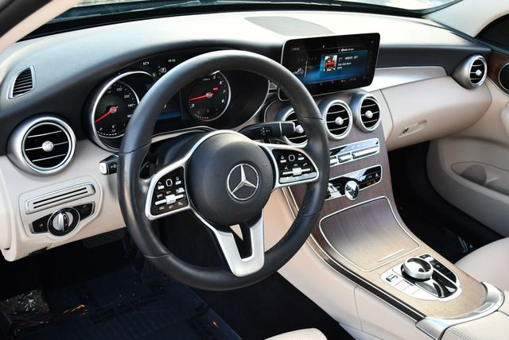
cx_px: 254
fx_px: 509
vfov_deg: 36.9
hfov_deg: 53.1
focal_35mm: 36
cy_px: 170
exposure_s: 1/250
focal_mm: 18
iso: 500
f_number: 3.5
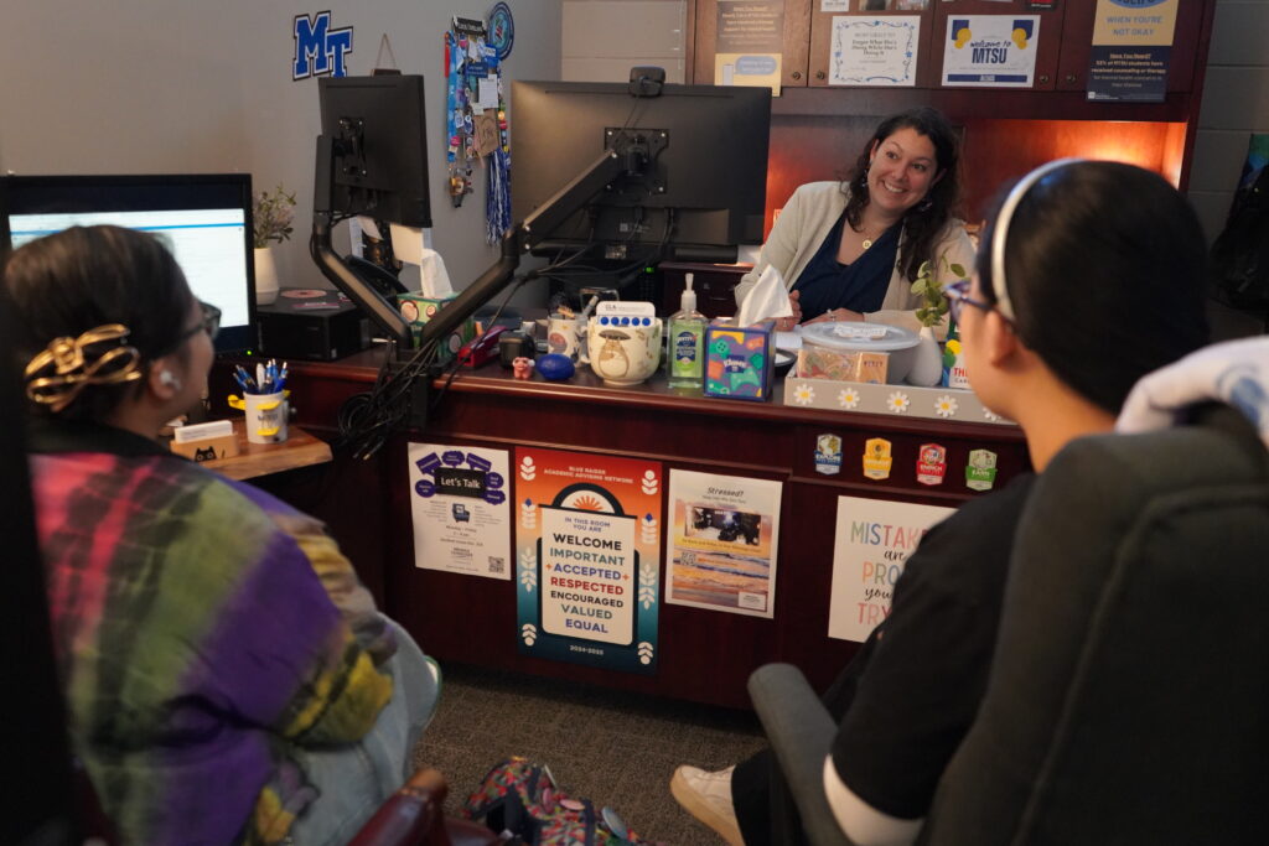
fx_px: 1093
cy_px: 423
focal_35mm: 31
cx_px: 634
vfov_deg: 42.3
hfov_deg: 60.3
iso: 8000
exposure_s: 1/160
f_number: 4
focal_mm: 31
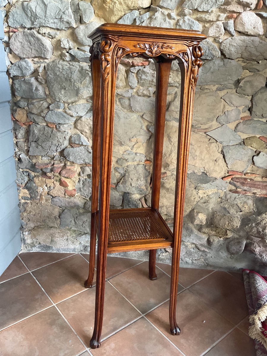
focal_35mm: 29
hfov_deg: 48.2
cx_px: 134
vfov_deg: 61.7
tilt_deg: -18.8
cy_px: 178
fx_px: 298
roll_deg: -1.9
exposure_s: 1/60
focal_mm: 3
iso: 80
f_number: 1.8
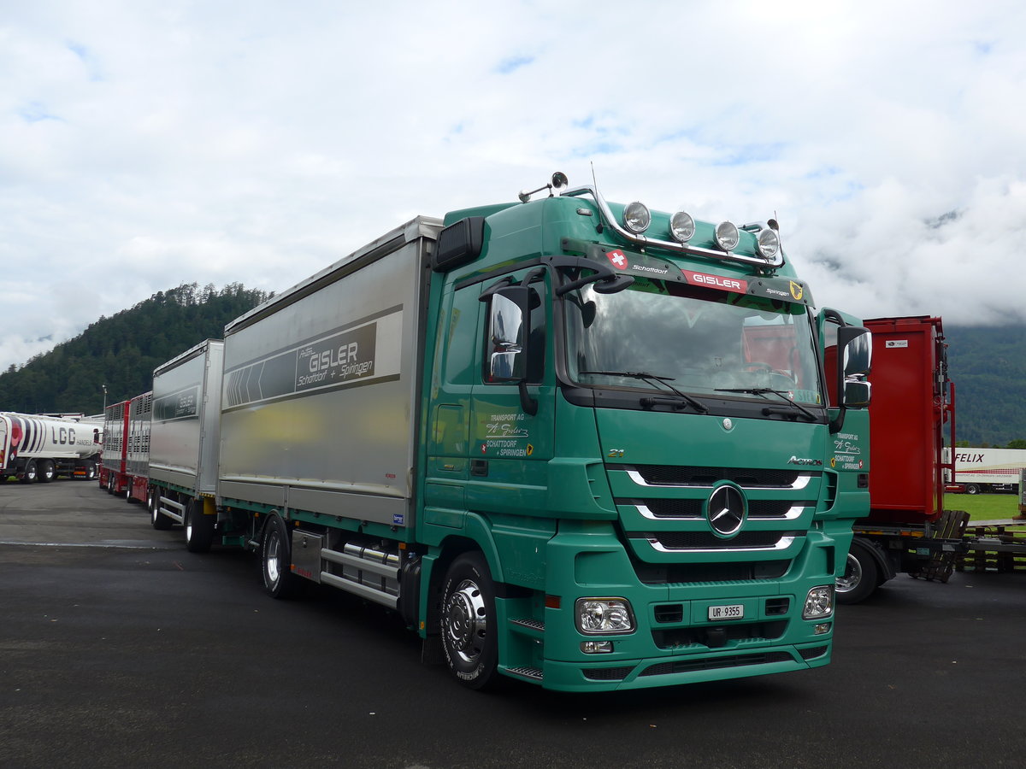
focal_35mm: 31
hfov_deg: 58.4
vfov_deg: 45.4
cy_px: 384
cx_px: 513
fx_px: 919
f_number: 2.8
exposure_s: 1/1000
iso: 80
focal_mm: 6.5
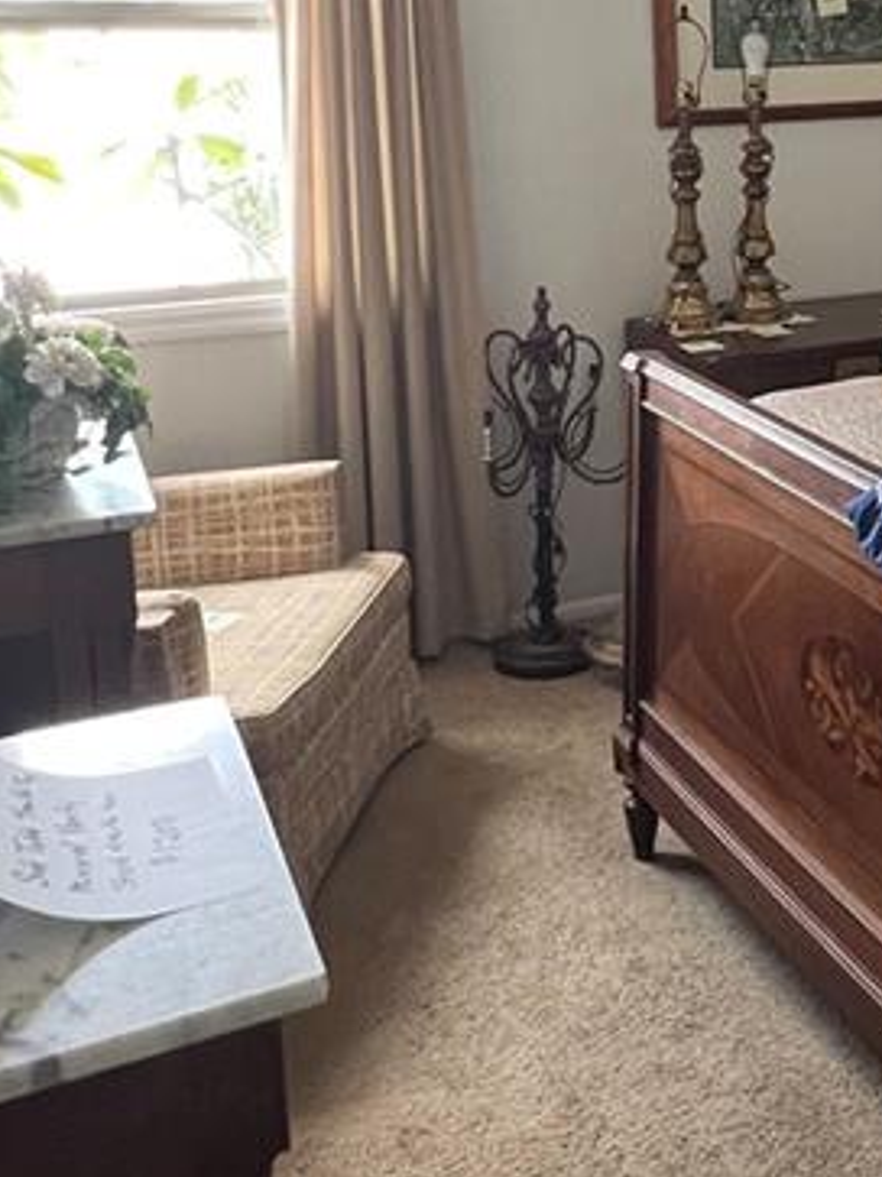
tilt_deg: -8.8
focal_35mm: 43
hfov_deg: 30.5
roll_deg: -0.5
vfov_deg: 42.2
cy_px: 256
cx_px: 937
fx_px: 1462
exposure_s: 1/60
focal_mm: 1.57
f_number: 1.8
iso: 250
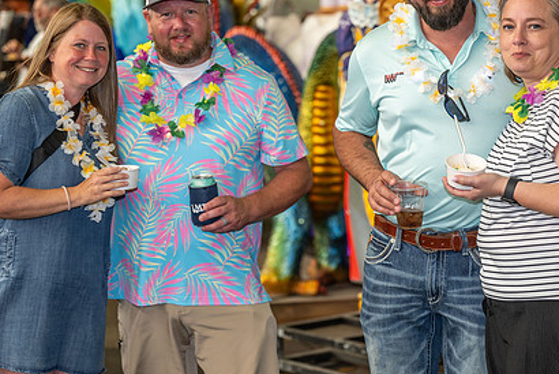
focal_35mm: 99
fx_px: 1538
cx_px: 354
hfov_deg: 20.5
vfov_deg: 13.8
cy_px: 121
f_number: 2.8
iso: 140
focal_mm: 70
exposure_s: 1/100
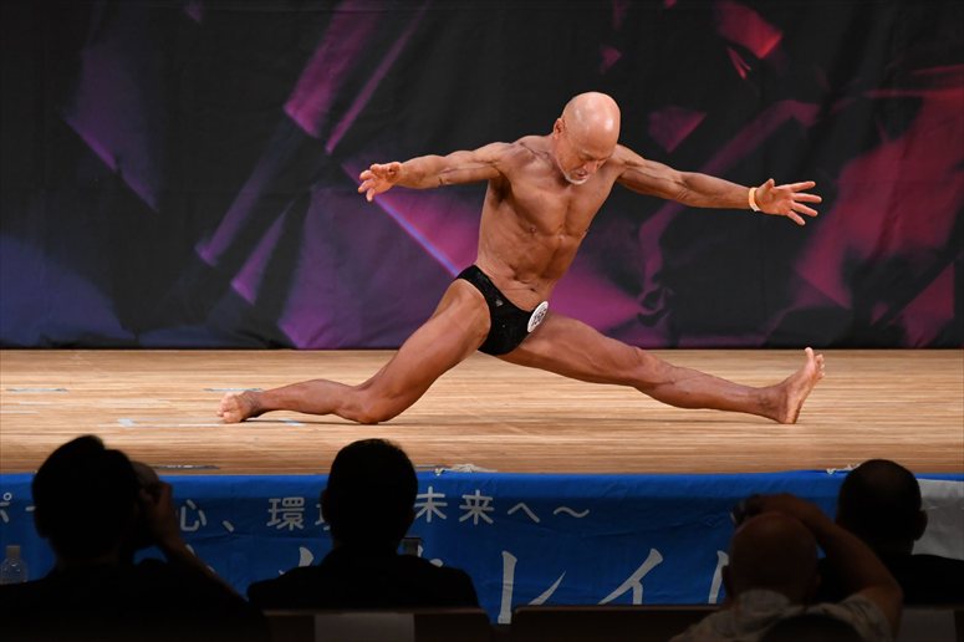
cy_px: 321
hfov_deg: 6.9
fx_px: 8030
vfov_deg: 4.6
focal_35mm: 300
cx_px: 482
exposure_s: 1/400
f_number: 5.6
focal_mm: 200
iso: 3200
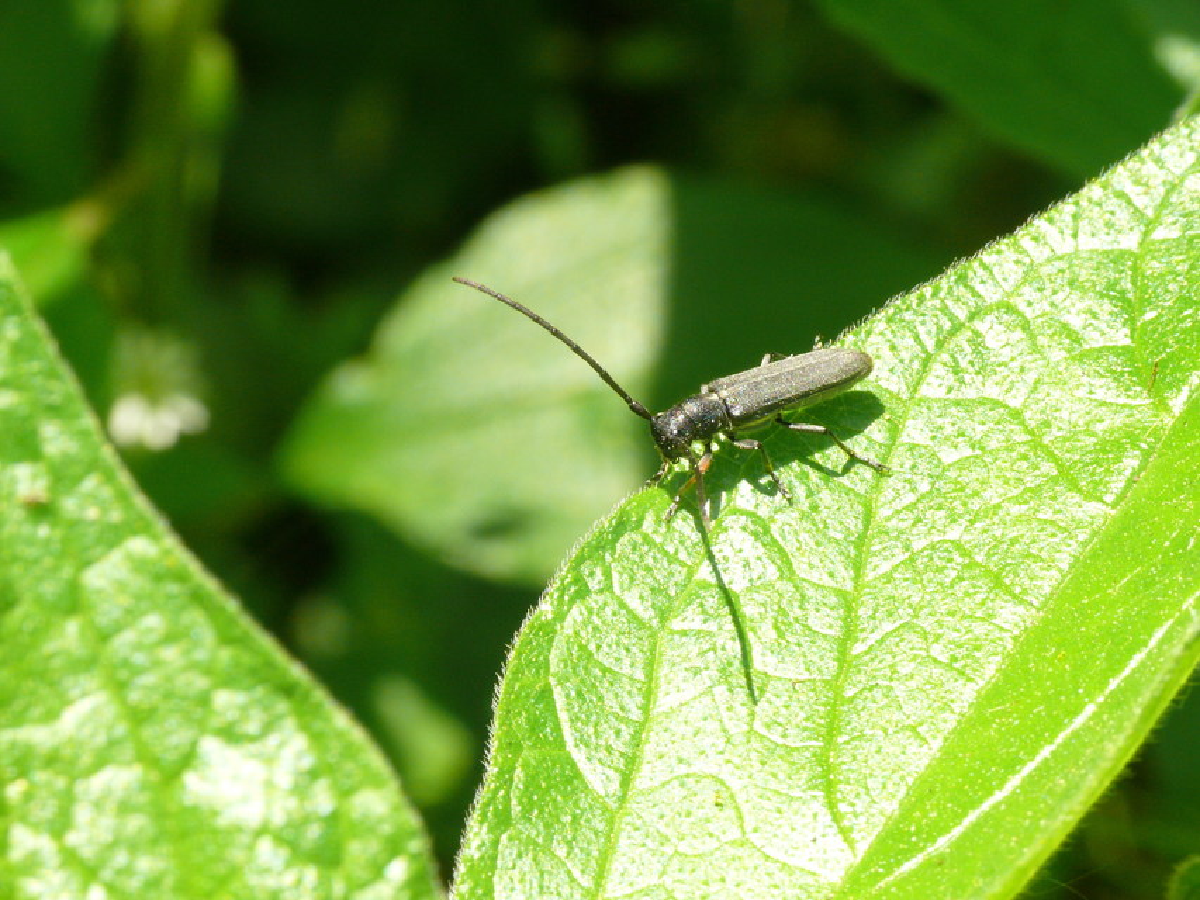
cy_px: 450
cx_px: 600
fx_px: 5339
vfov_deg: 9.6
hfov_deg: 12.8
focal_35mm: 154
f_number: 11
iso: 200
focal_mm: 32.5
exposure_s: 1/60
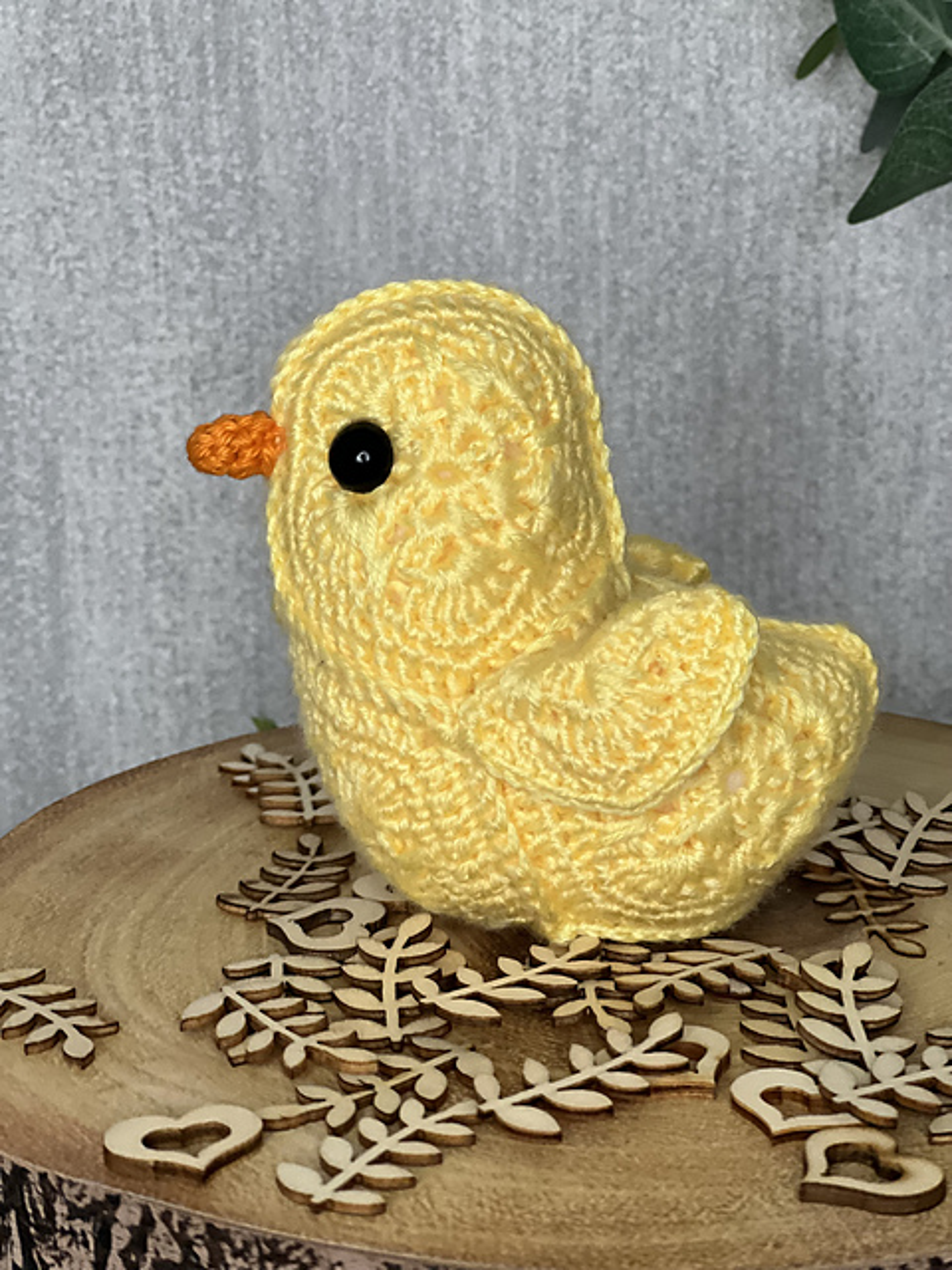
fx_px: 2824
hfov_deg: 19.1
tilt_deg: -14.2
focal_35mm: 77
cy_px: 635
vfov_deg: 25.3
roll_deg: +2.1
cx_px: 476
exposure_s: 1/83
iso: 250
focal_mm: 9
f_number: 2.8
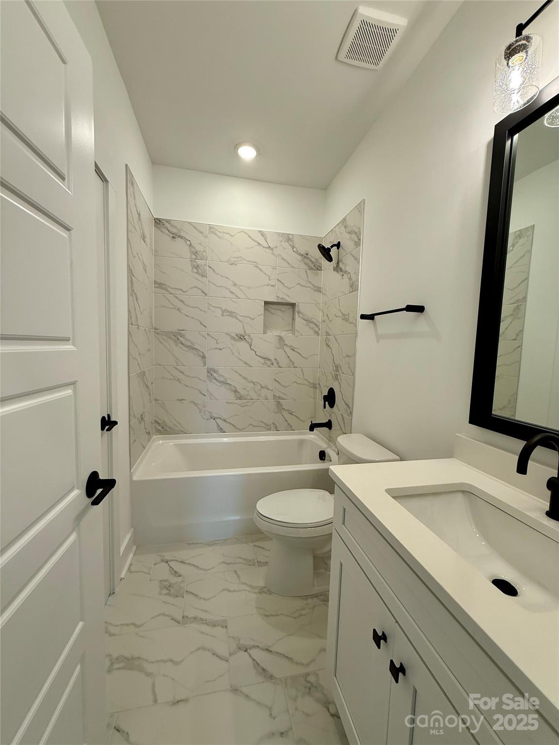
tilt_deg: -4.0
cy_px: 372
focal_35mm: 14
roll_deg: -1.9
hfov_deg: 85.7
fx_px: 301
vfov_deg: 102.1
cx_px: 280
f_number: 2.2
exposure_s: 1/120
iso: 100
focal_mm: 2.22
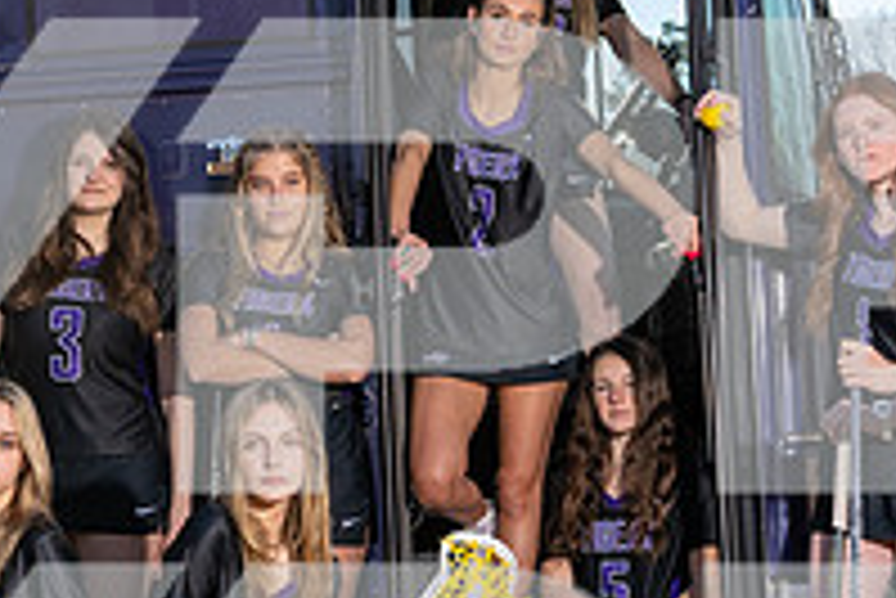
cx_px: 90
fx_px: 3636
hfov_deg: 13.9
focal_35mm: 146
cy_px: 259
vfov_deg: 9.4
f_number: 7.1
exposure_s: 1/160
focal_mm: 50
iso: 64
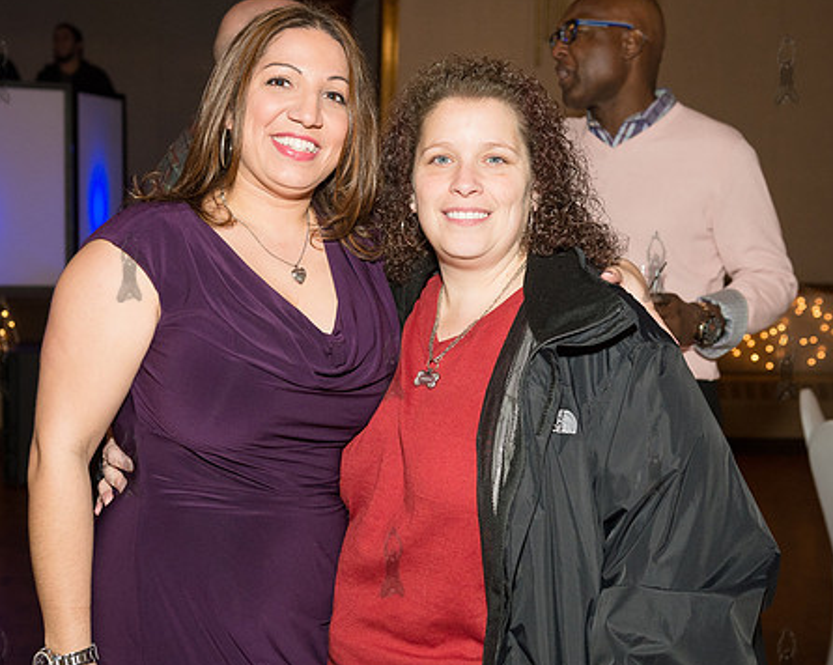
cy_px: 364
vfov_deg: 28.1
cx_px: 367
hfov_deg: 34.7
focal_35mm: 54
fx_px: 1330
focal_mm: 38
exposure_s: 1/320
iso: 1600
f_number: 4
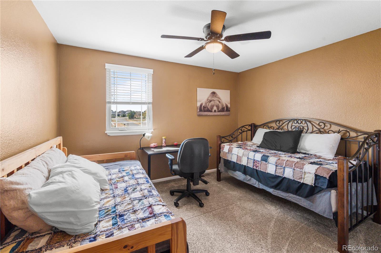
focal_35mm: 16
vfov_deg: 75.4
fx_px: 164
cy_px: 126
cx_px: 190
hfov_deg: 98.6
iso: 5600
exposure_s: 1/15
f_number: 8
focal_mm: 15.5
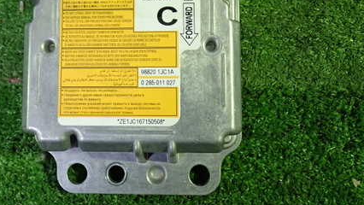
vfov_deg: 25.7
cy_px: 51
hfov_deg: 44.3
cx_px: 142
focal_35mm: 46
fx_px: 444
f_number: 2.3
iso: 400
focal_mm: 5.4
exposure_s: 1/30
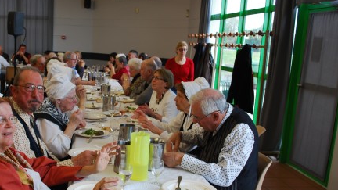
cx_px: 127
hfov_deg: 47.9
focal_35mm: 42
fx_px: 376
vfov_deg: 28.2
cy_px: 119
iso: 200
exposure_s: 1/60
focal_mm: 18
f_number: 4
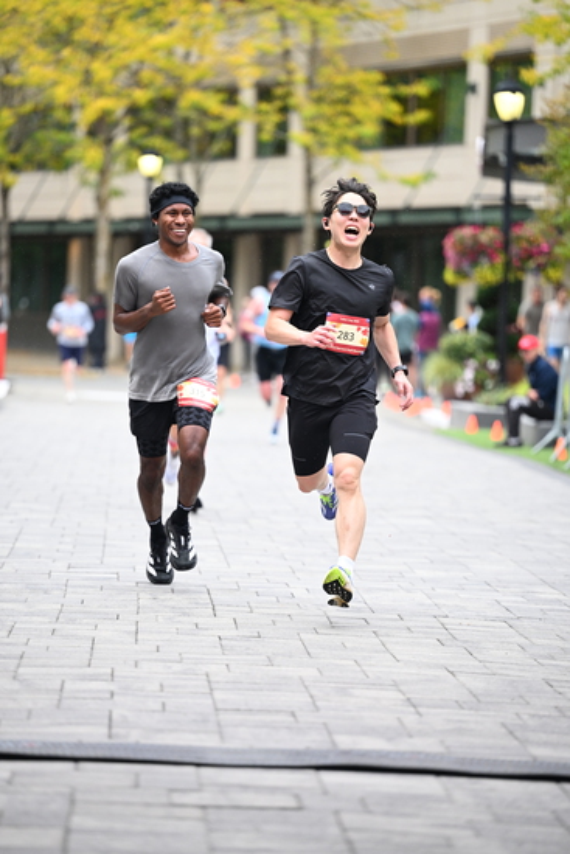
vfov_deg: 13.2
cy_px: 427
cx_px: 285
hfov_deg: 8.9
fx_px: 3679
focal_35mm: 155
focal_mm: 155
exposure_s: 1/1600
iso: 1250
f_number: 2.8
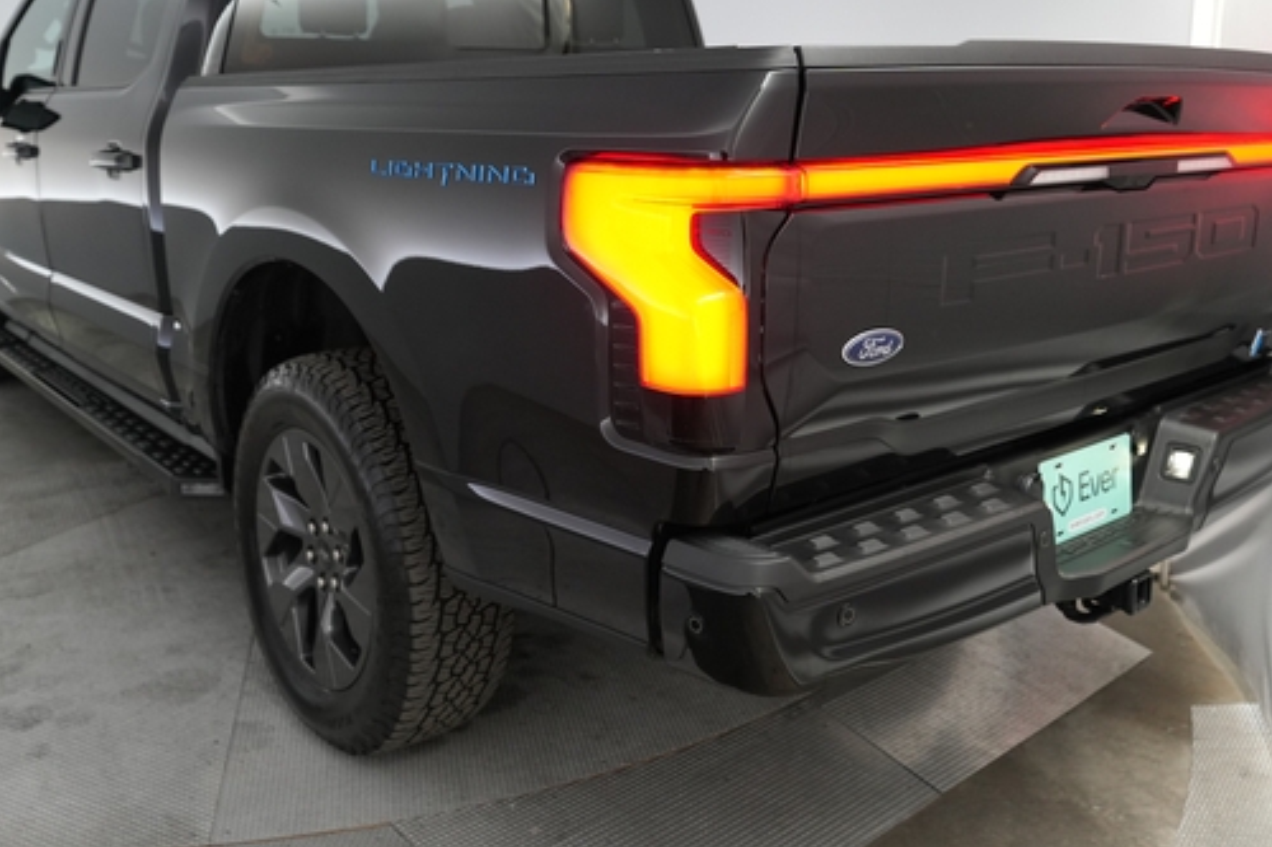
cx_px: 575
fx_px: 1130
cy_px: 328
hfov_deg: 58.6
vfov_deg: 40.9
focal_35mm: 32
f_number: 2.8
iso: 1600
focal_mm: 25
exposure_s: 1/160
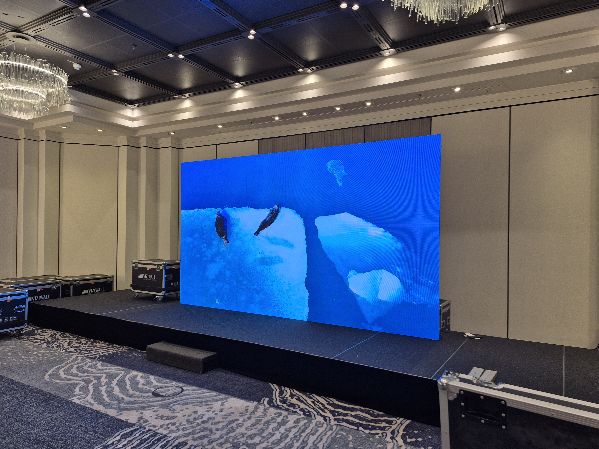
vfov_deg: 58.9
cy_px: 224
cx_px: 300
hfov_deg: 73.9
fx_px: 398
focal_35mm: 23
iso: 50
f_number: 1.8
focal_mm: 5.4
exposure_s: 1/100
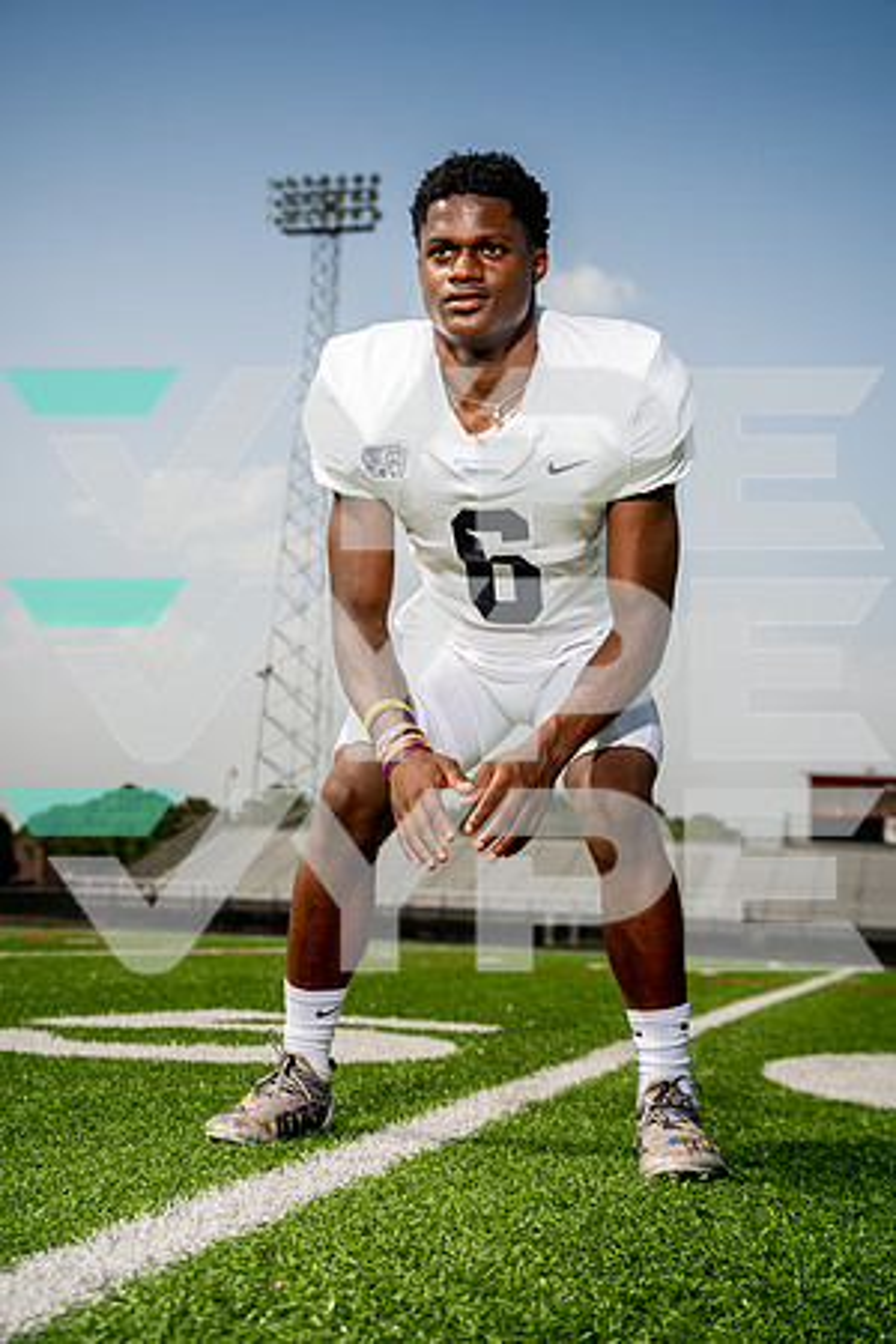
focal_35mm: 48
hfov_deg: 28.1
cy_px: 672
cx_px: 448
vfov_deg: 41.1
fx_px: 1792
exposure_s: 1/1250
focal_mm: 48
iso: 100
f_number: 4.5
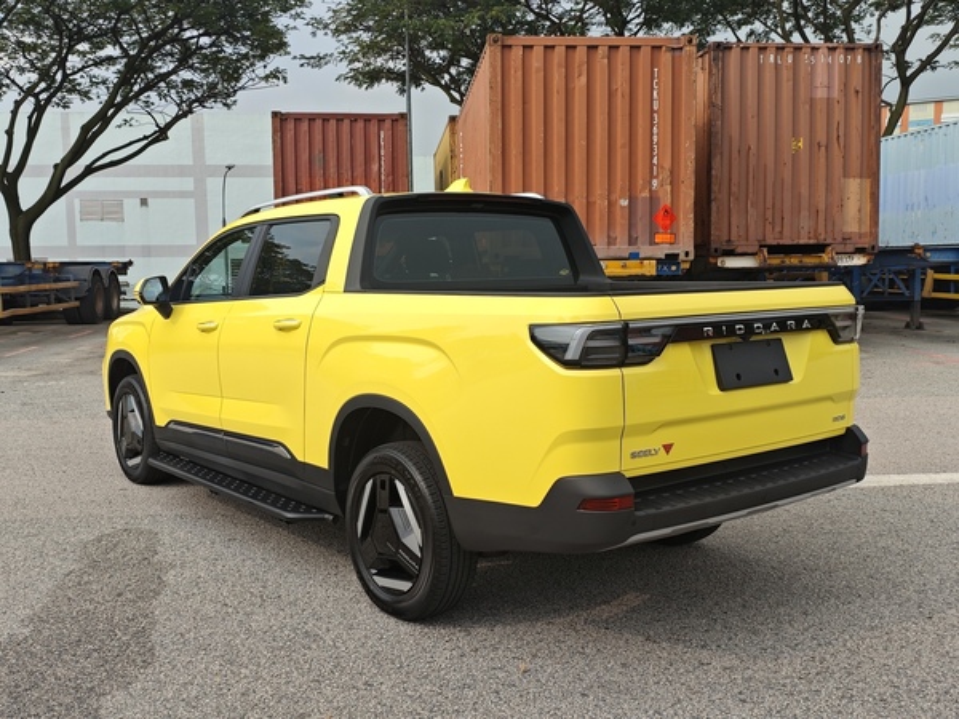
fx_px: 942
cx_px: 480
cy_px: 360
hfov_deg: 54.0
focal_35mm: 34
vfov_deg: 41.8
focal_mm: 4.94
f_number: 1.59
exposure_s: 1/1938
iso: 50
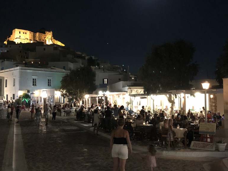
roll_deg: +1.6
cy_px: 86
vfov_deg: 32.9
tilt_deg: +4.5
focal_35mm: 44
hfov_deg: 42.8
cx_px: 130
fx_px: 290
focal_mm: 4
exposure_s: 1/4
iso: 320
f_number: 1.8
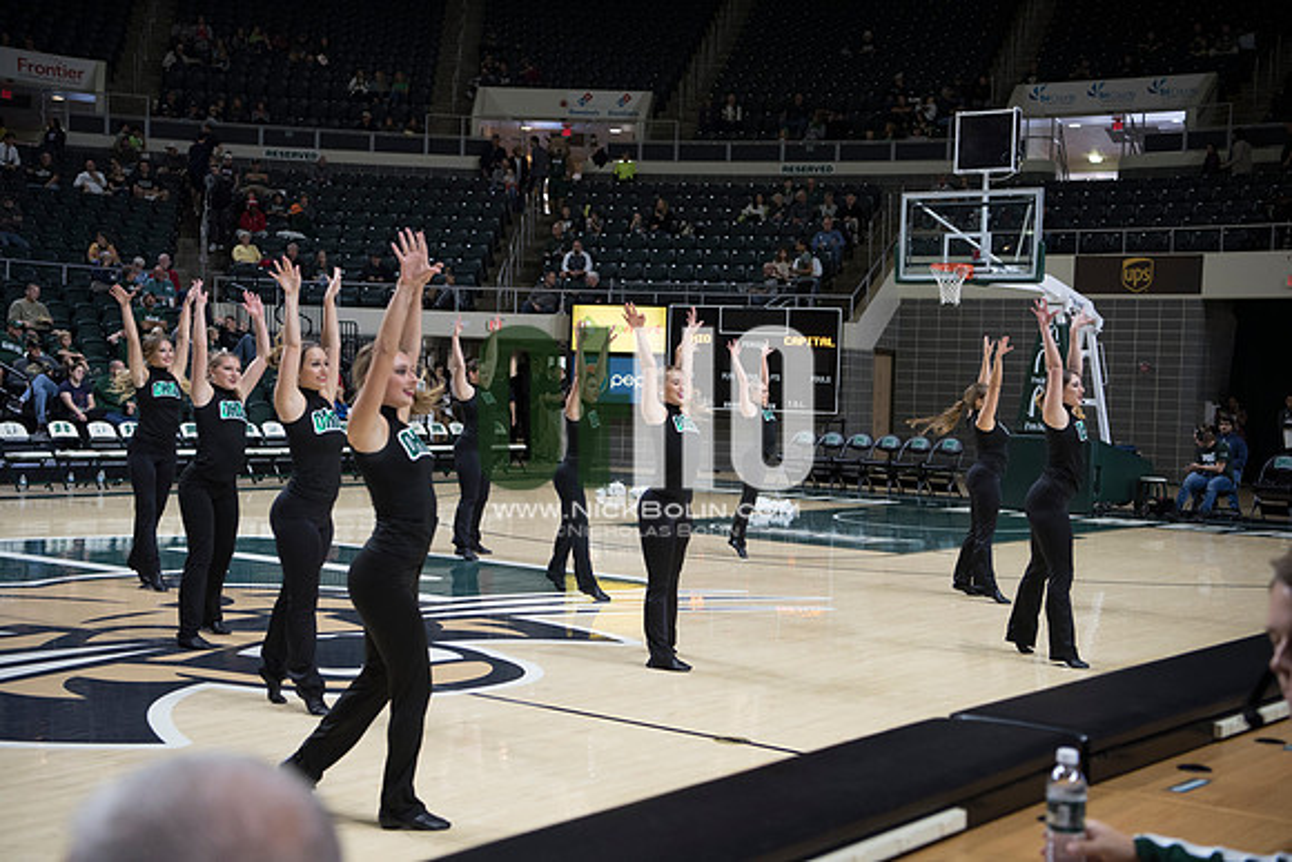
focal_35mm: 50
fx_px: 1795
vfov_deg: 27.0
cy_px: 431
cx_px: 646
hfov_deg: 39.6
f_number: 3.5
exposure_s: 1/500
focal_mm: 50
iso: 2000
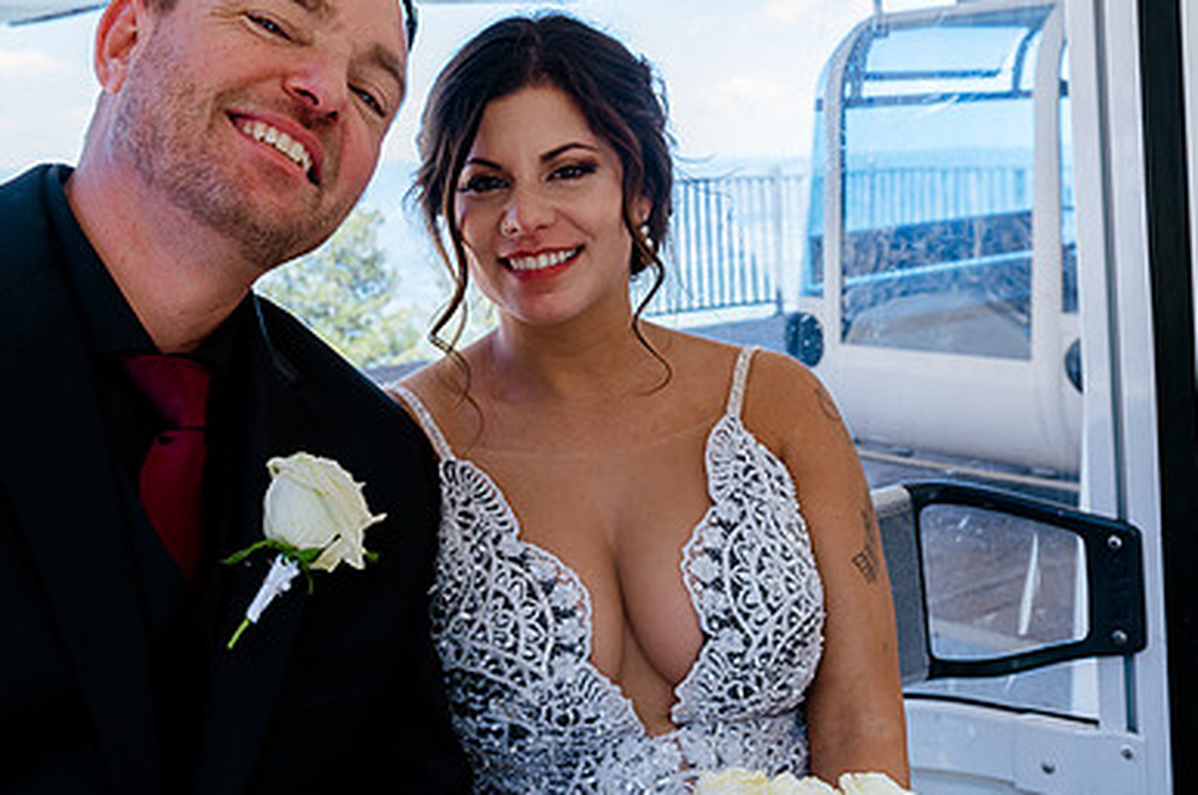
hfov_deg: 41.1
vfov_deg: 27.7
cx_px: 532
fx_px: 1595
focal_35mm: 48
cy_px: 226
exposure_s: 1/100
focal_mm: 32
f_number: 7.1
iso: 250
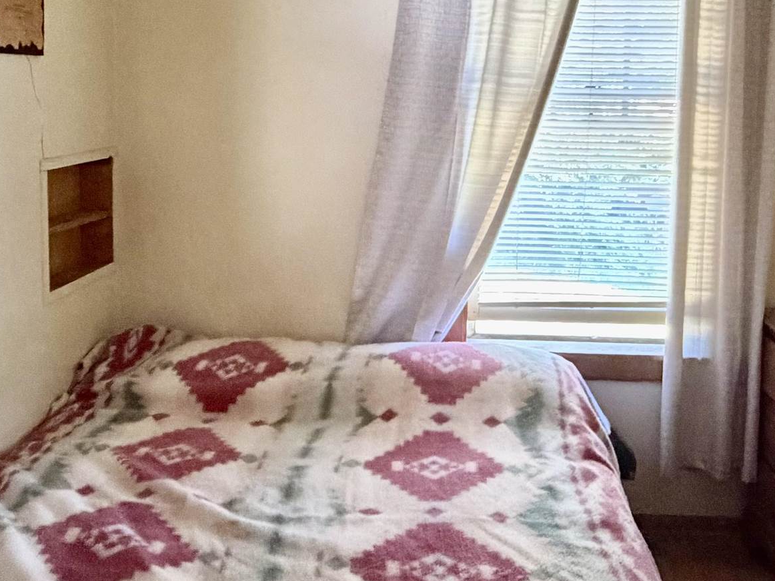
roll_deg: -1.1
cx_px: 431
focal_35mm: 37
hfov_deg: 50.0
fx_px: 829
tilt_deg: -4.5
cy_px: 179
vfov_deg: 38.1
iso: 1250
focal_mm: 2.22
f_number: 2.2
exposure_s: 1/47
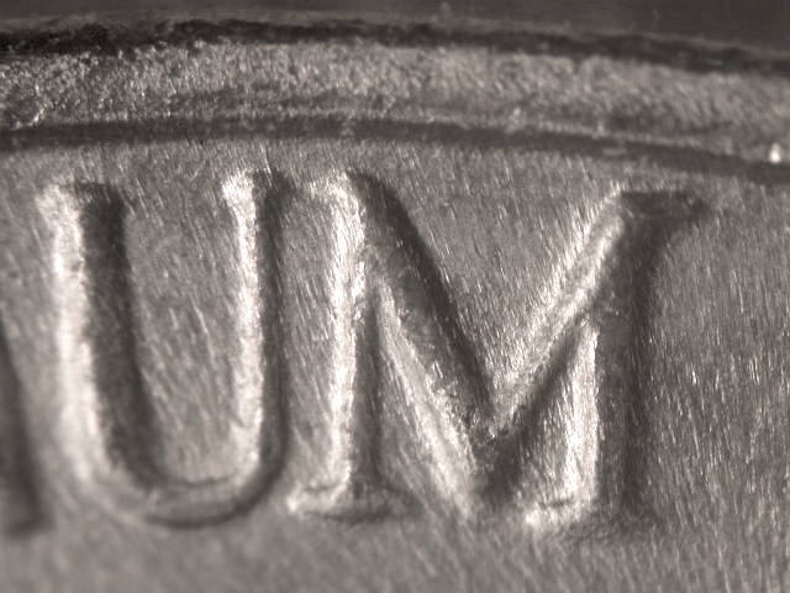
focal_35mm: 135
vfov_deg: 11.0
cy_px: 296
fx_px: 3081
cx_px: 395
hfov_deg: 14.6
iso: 100
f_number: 4.7
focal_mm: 27.9
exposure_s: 1/7.7
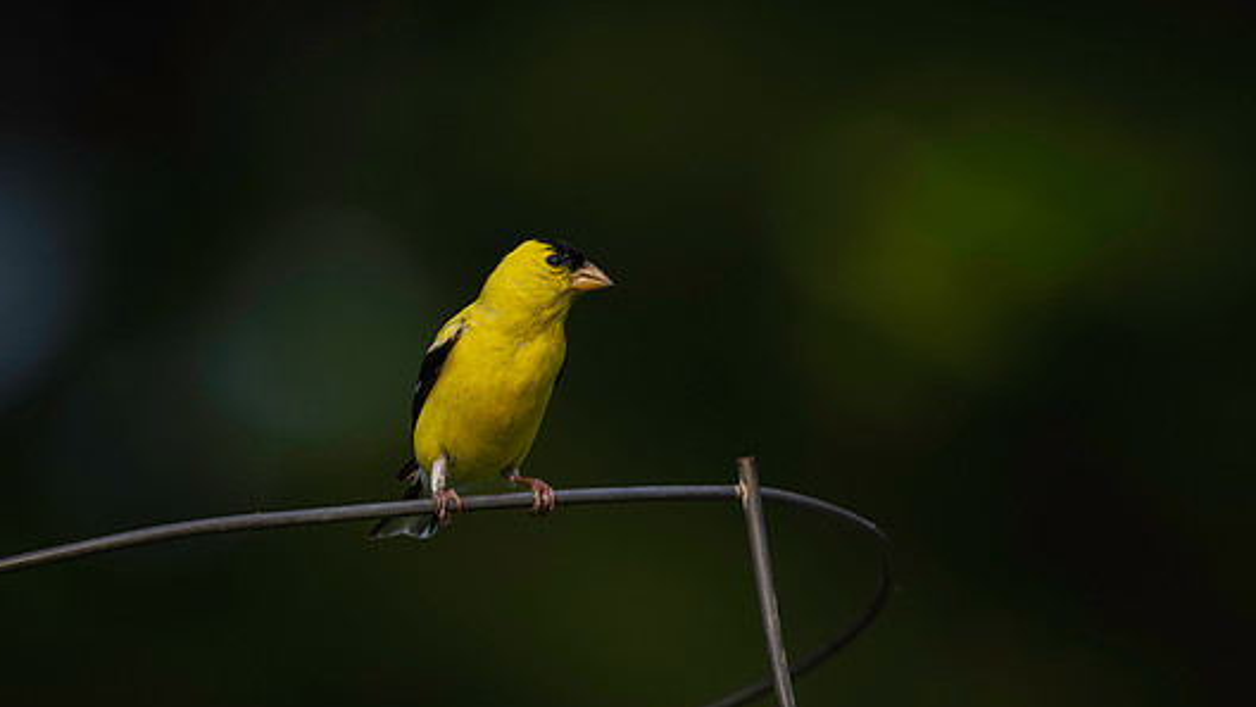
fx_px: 31739
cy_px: 391
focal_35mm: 953
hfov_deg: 2.3
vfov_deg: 1.3
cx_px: 446
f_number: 5.6
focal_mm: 400
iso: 450
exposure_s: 1/800
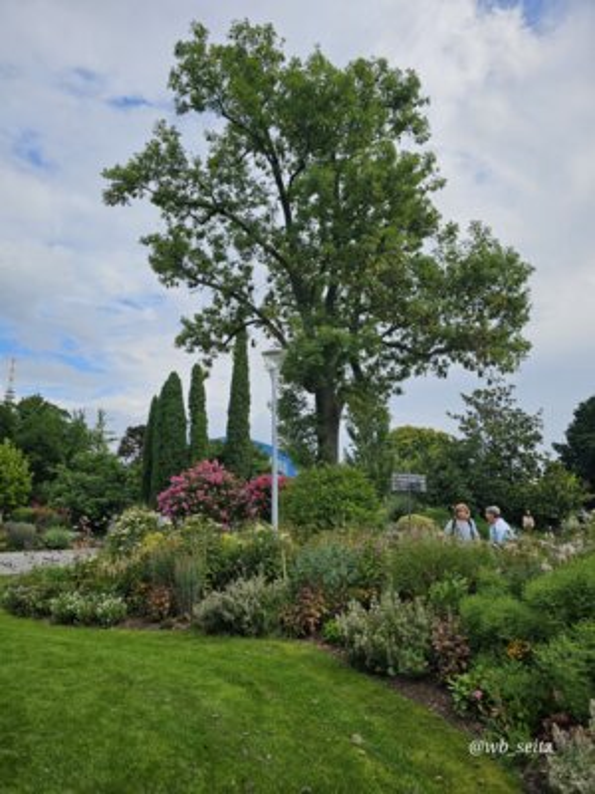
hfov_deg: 58.9
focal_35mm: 23
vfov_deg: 73.9
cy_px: 397
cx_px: 298
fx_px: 527
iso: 10
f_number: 1.7
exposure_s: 1/580
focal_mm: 6.3
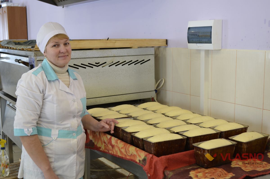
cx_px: 135
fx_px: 359
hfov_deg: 41.2
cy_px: 90
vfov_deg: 28.0
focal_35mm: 48
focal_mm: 32
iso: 400
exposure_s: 1/20
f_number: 4.8
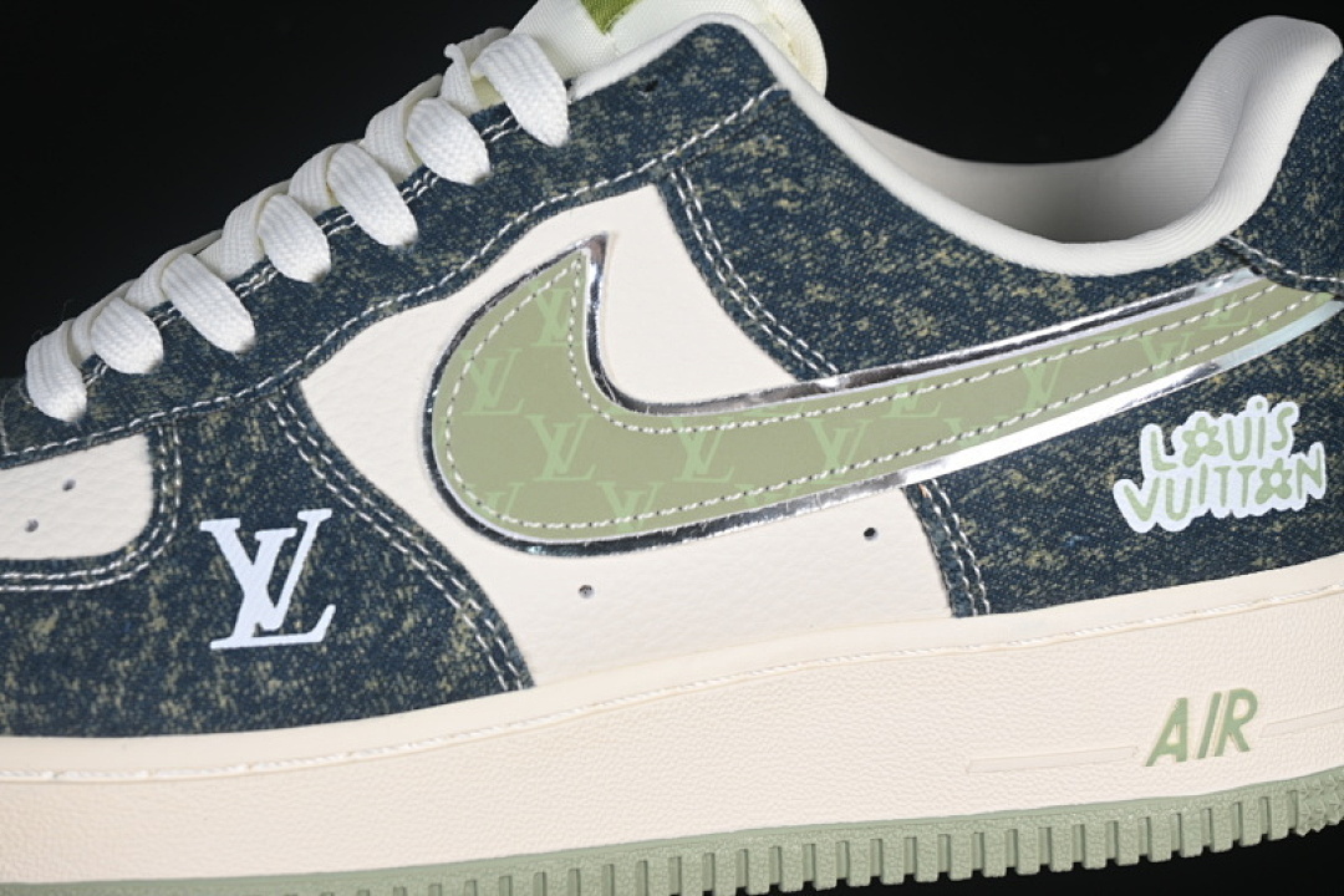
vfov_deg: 18.2
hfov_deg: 27.0
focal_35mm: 75
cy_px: 448
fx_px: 2800
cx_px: 672
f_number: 7.1
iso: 160
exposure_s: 1/80
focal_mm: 50
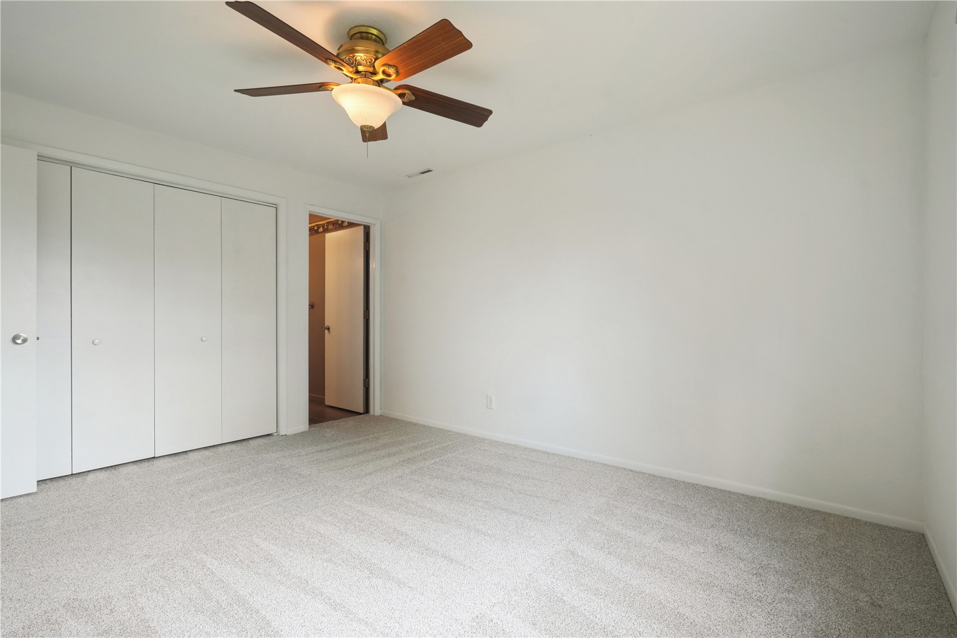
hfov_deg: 96.7
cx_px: 478
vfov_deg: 73.7
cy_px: 319
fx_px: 425
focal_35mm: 16
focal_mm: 16
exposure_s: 1/30
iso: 500
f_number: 10
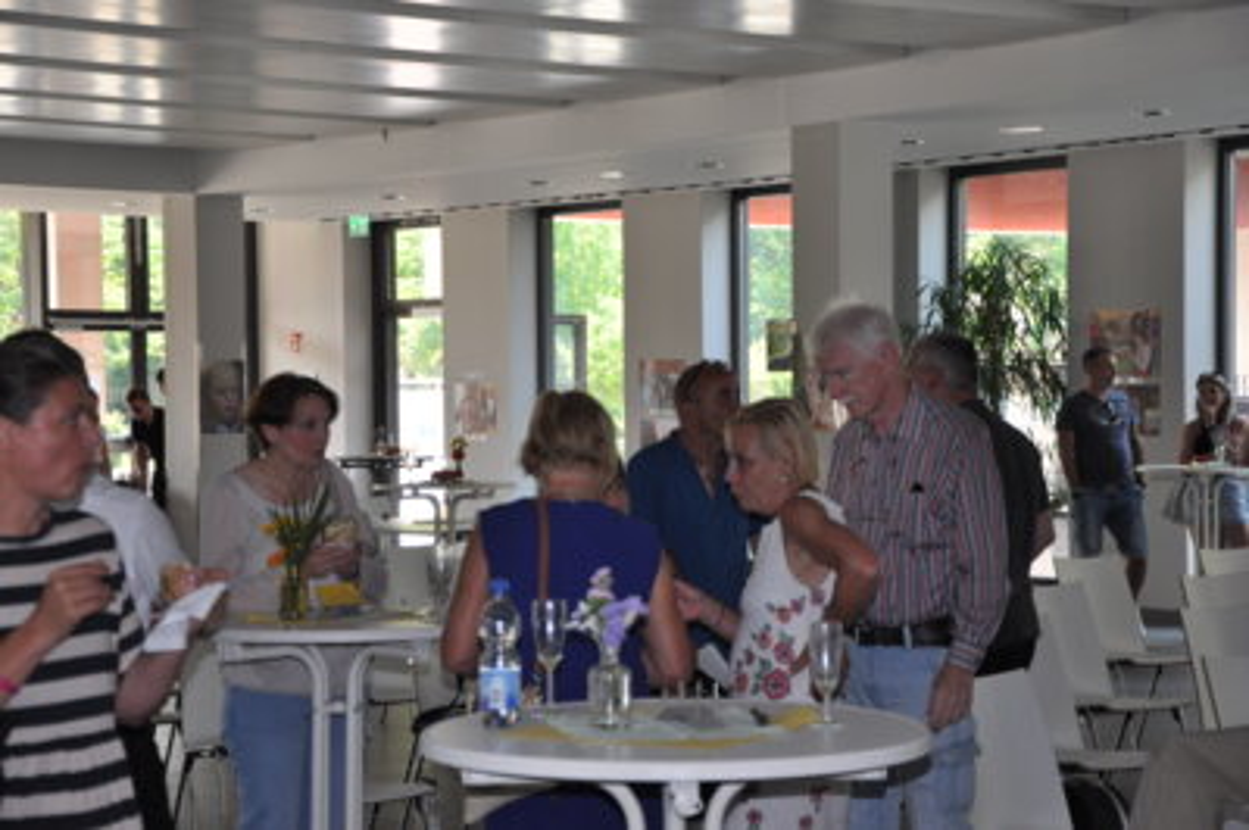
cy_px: 415
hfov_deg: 26.0
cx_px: 624
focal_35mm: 78
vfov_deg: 17.5
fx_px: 2704
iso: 500
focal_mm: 52
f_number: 5
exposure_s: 1/125
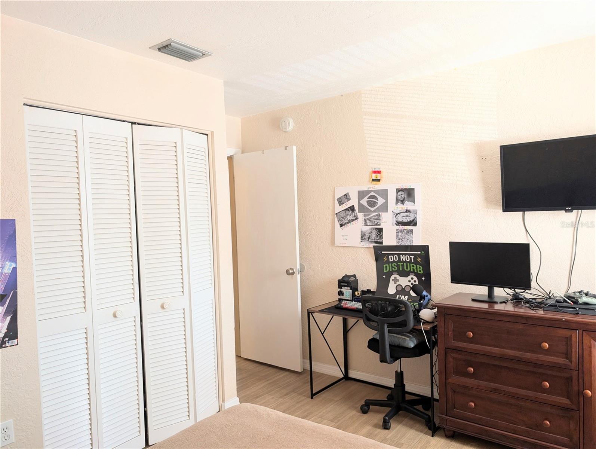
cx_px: 298
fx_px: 414
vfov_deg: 56.9
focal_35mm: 24
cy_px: 224
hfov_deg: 71.5
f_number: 1.68
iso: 206
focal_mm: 6.9
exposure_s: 1/120
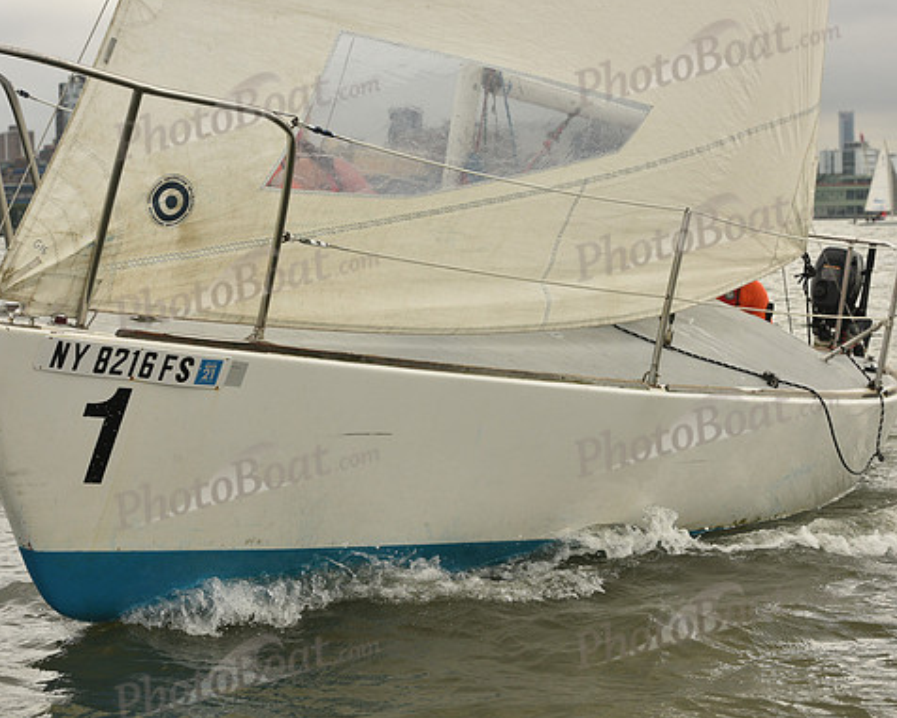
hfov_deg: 23.8
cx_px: 479
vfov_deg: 19.2
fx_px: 2124
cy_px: 357
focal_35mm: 80
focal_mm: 70
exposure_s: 1/1250
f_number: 7.1
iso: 320
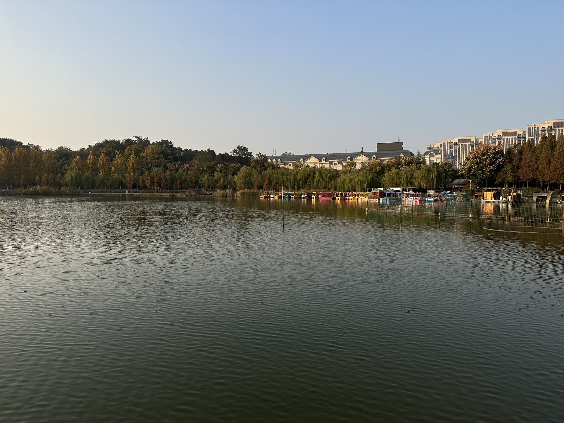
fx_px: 391
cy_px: 212
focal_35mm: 24
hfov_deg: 71.6
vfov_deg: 56.8
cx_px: 282
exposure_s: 1/3356
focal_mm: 6.86
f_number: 1.78
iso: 80
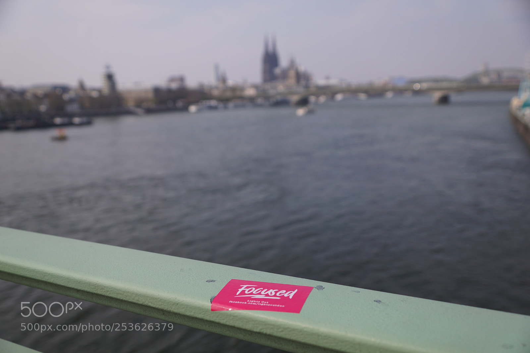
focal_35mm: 36
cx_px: 265
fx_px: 530
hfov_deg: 53.1
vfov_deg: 36.9
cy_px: 176
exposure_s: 1/200
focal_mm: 24
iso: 100
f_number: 2.8
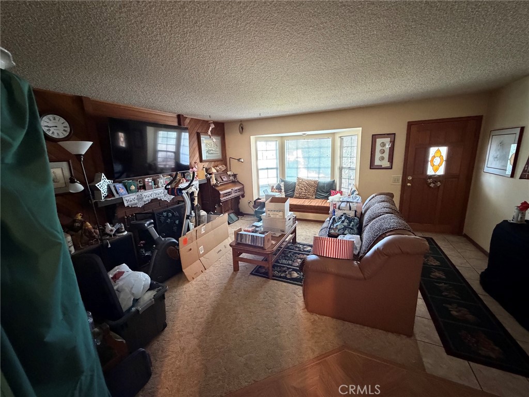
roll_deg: +2.9
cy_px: 198
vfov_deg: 85.7
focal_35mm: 14
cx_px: 264
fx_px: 214
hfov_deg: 102.1
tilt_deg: -13.1
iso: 1000
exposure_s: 1/40
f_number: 2.2
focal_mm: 2.22
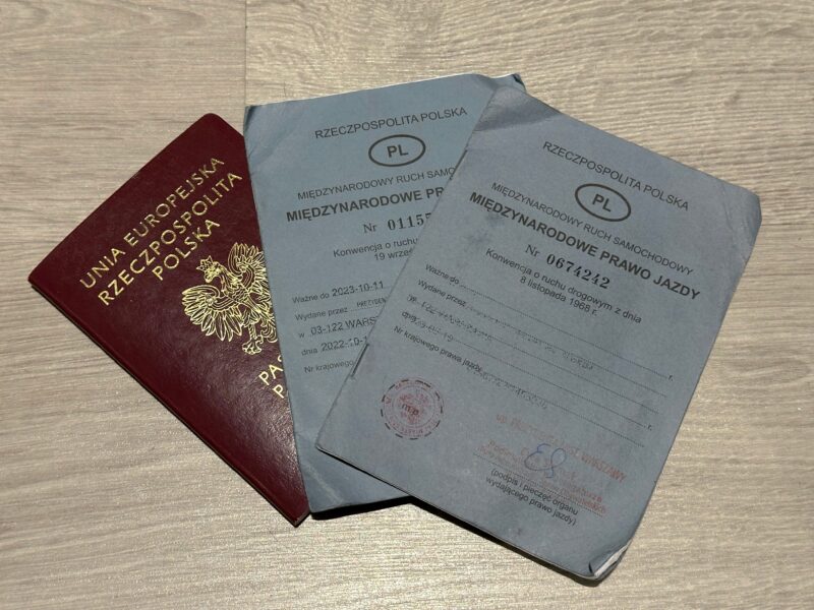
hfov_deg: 39.7
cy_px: 305
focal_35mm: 48
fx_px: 1129
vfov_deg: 30.3
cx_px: 407
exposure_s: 1/50
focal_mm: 6.86
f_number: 1.78
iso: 100
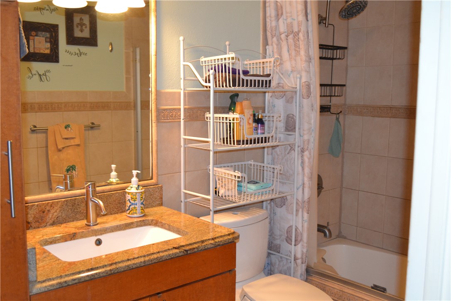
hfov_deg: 53.1
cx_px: 226
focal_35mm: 36
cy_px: 150
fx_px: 451
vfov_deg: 36.9
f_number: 4
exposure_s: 1/60
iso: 1250
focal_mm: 24
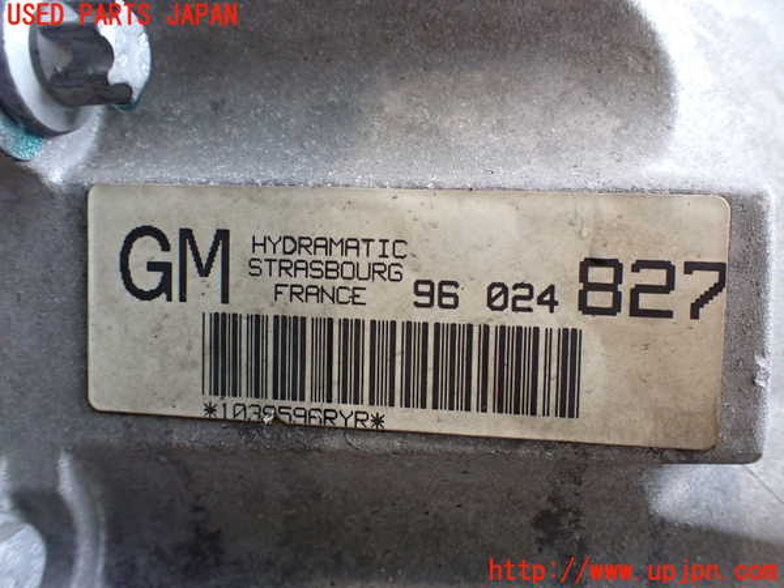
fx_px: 679
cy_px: 294
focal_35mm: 30
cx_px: 392
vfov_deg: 46.8
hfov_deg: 60.0
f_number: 2.3
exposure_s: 1/125
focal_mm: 5.4
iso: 500
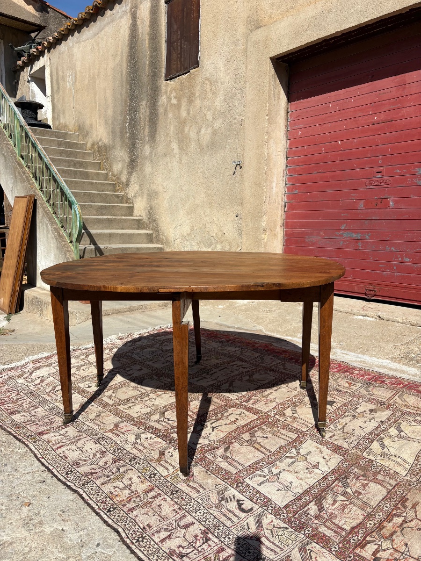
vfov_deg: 67.3
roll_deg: -1.9
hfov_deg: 53.1
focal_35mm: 26
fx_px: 422
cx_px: 210
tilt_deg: -7.7
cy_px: 280
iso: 50
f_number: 1.6
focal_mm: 5.96
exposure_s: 1/5348
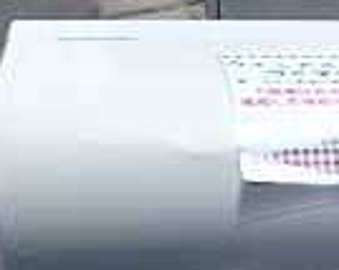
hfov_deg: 19.0
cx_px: 342
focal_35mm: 98
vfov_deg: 13.9
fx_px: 983
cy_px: 487
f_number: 3.5
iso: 125
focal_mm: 3.7
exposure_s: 1/800
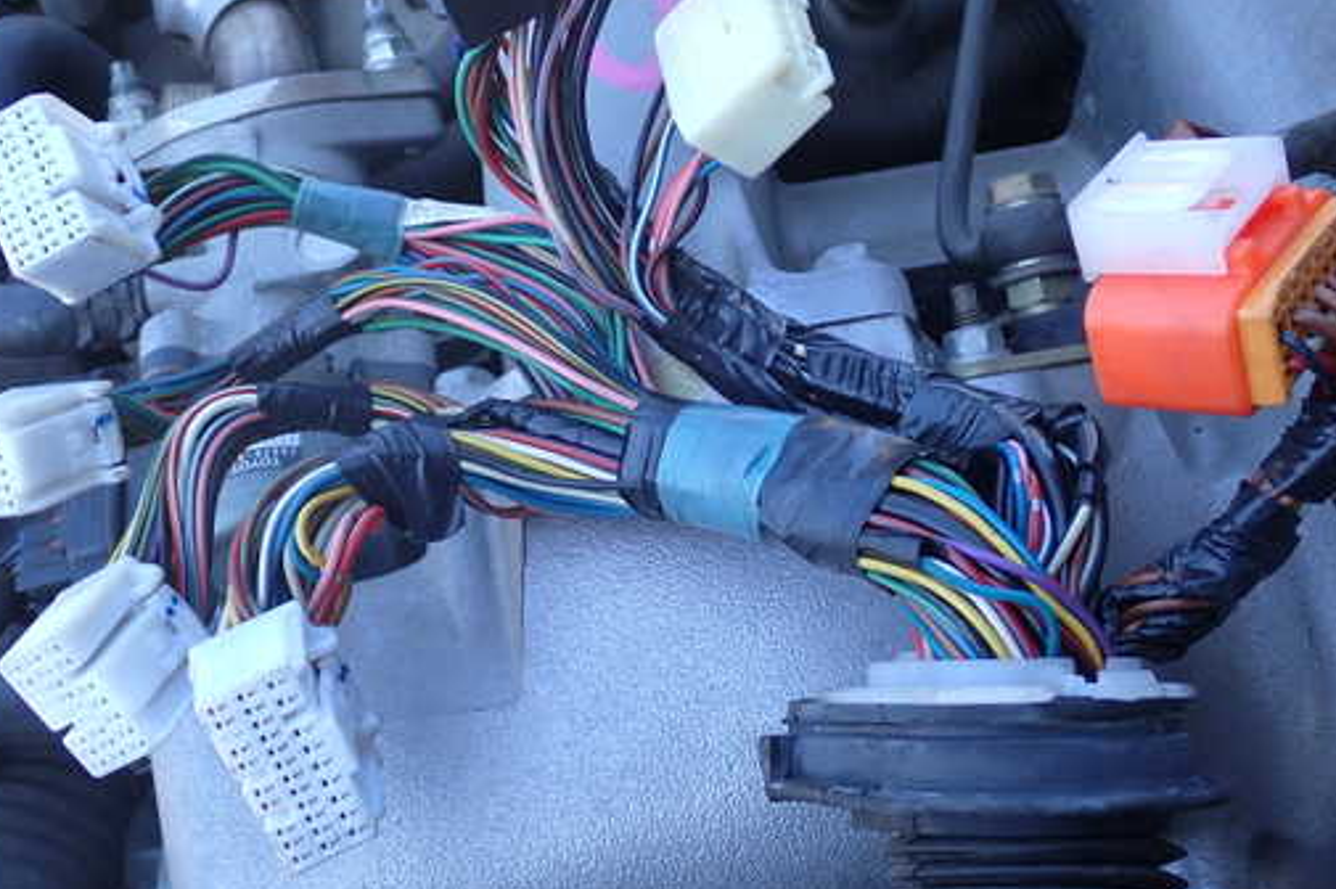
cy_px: 376
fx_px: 1743
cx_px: 627
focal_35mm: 47
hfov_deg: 41.9
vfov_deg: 28.6
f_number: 2.7
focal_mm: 6.83
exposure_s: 1/200
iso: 100
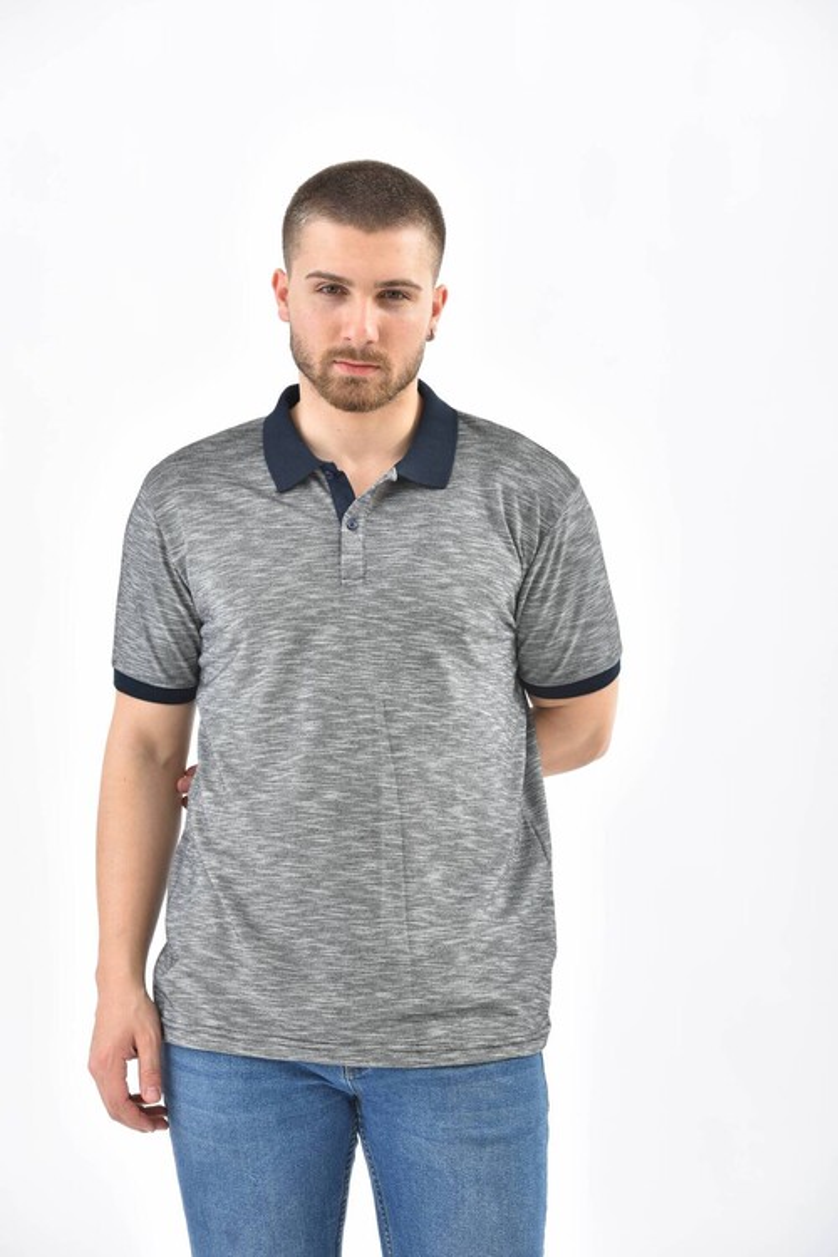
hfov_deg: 11.8
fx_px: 4050
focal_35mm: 116
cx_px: 419
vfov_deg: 17.6
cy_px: 628
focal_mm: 116
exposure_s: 1/160
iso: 100
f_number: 7.1
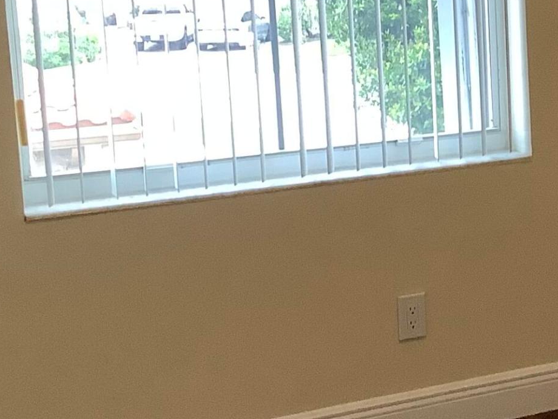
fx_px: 1564
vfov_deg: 15.2
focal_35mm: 97
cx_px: 652
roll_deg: +0.4
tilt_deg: -9.4
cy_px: 142
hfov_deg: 19.2
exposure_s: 1/60
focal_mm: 3.3
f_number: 2.4
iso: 125
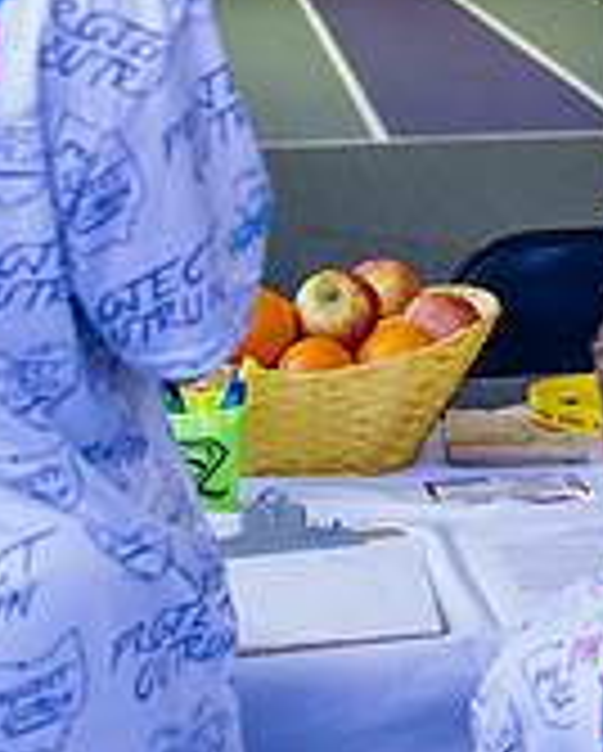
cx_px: 819
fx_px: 2538
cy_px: -56
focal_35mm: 114
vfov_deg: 16.4
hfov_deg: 13.0
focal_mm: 35
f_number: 3.2
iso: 1250
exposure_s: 1/250
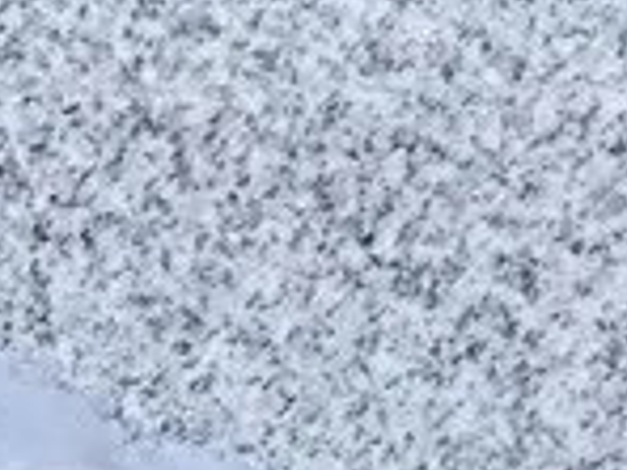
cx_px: -288
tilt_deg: -21.3
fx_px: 3405
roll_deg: +1.0
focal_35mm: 188
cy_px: 1349
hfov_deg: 10.2
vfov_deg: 7.1
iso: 25
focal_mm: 3.3
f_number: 2.4
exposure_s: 1/100
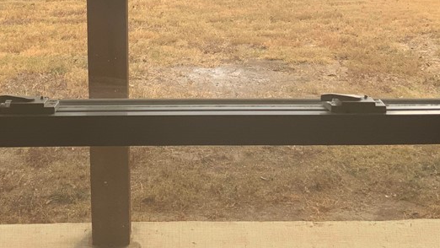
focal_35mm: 62
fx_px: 724
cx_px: 162
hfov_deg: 33.6
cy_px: -35
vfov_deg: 18.6
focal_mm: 3
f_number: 1.8
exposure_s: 1/491
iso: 16
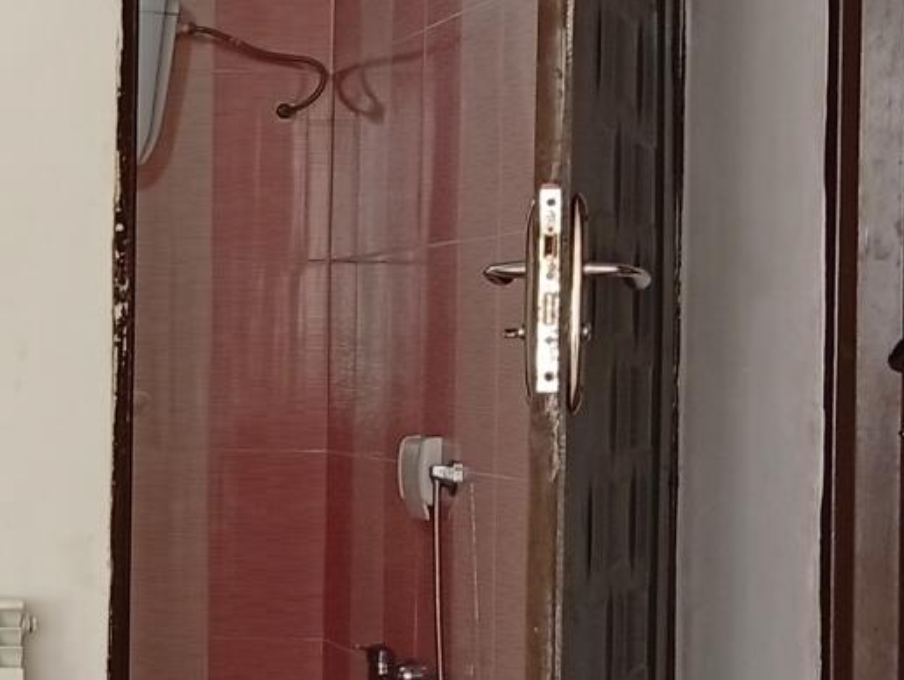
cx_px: -230
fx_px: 2666
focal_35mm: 102
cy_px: 375
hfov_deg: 18.1
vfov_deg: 14.5
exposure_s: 1/50
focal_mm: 3.96
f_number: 1.8
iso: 174
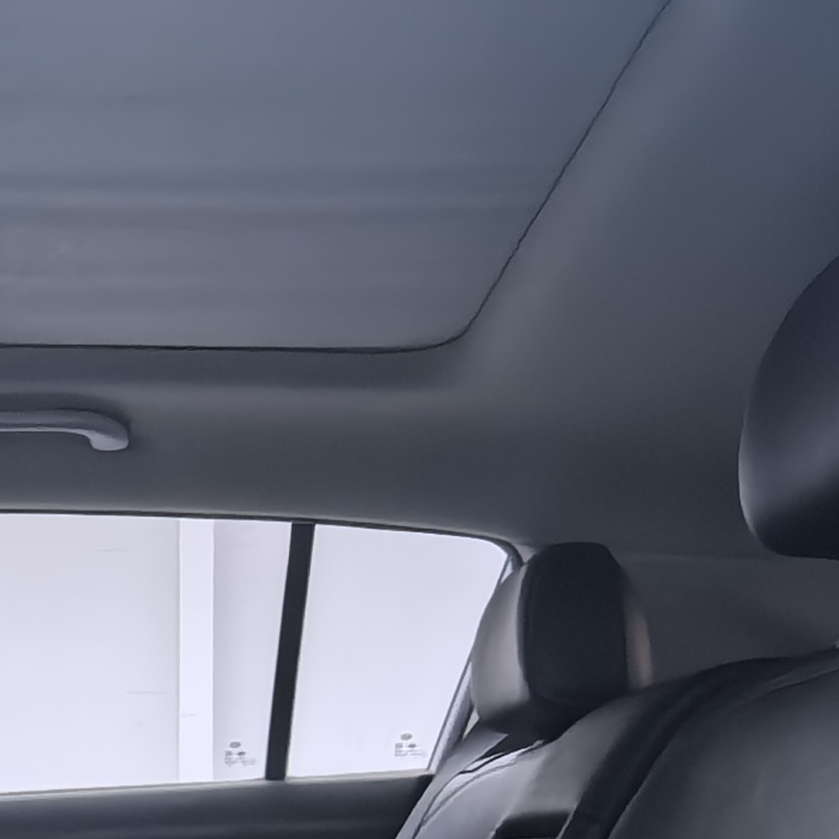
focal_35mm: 62
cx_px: 9
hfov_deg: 26.3
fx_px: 1700
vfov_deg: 24.2
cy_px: 1100
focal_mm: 1.95
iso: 100
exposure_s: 1/50
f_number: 2.2
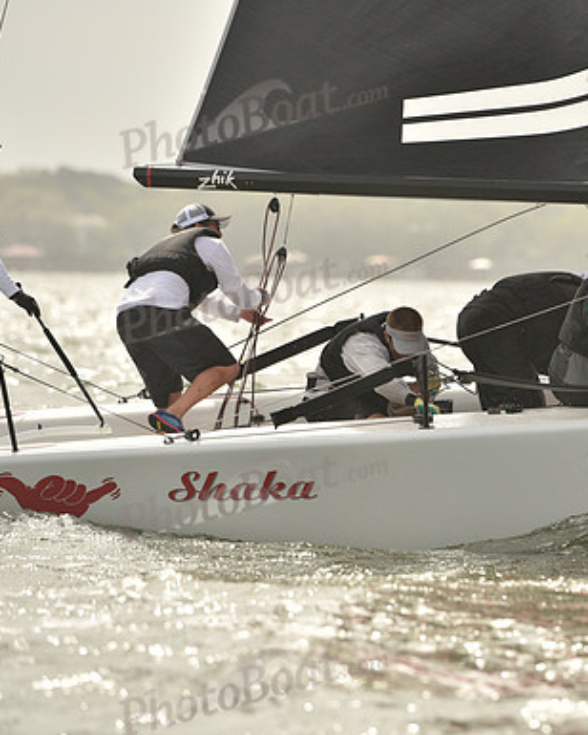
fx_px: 12312
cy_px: 368
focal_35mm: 566
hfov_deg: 2.7
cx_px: 489
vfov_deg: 3.4
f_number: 7.1
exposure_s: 1/1250
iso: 320
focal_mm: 400
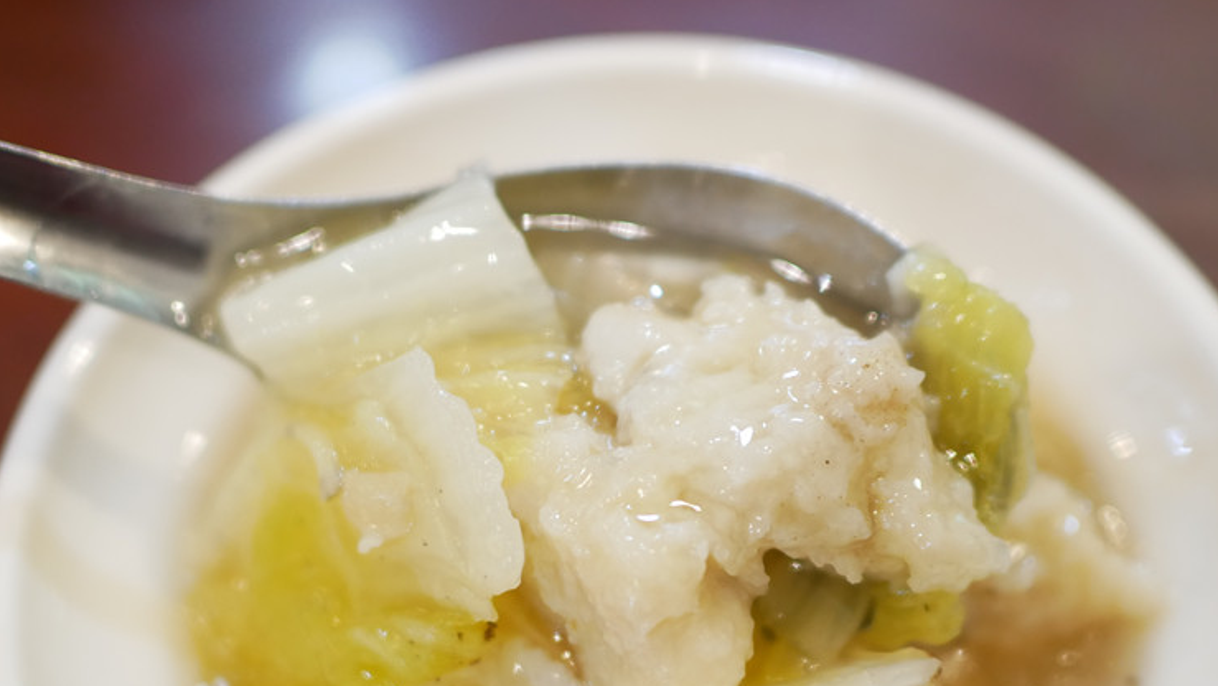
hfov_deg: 48.3
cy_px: 517
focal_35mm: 42
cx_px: 595
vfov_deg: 27.9
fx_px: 1357
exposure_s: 1/60
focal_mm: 15
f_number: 1.7
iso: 640
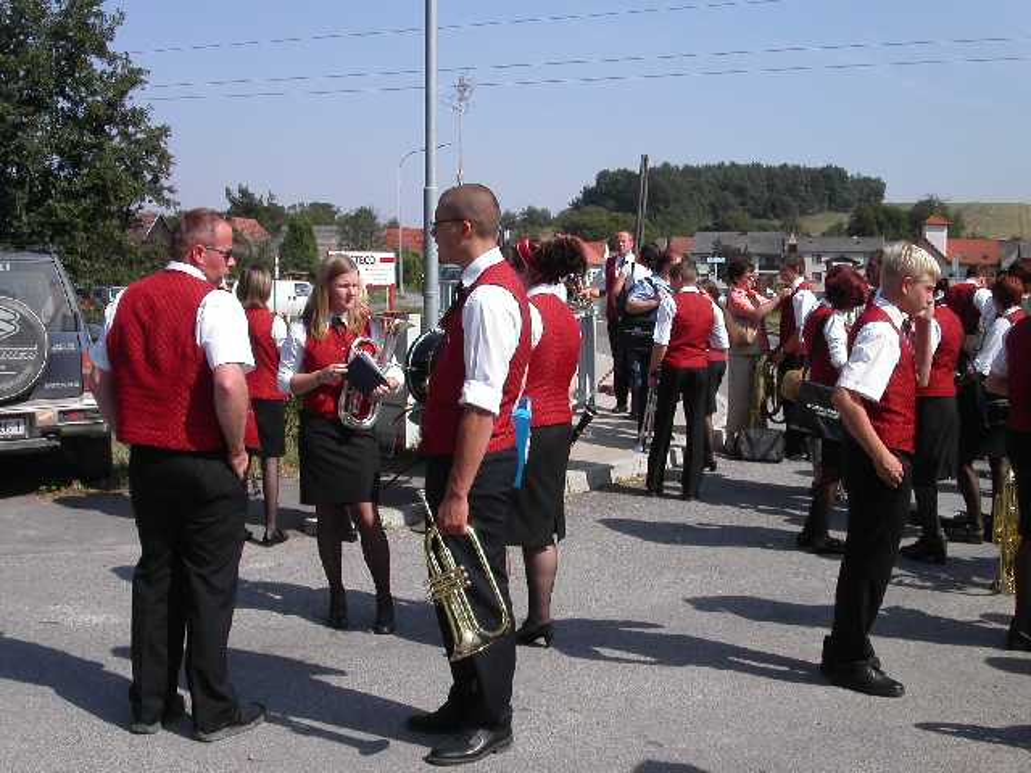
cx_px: 516
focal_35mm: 38
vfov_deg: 37.7
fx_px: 1132
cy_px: 386
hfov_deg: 49.0
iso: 100
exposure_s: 1/350
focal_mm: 7.8
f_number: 8
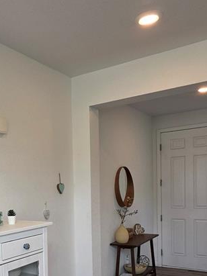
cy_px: 209
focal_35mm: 38
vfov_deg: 47.1
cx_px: -3
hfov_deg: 34.1
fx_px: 303
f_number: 1.9
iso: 64
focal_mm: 2.2
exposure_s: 1/120
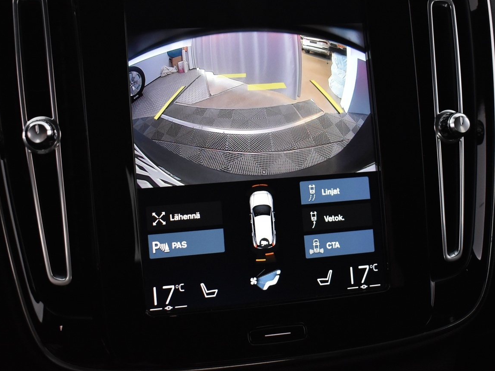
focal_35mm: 55
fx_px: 782
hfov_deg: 35.1
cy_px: 151
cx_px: 218
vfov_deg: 26.7
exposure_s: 1/40
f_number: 4
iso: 1600
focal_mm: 27
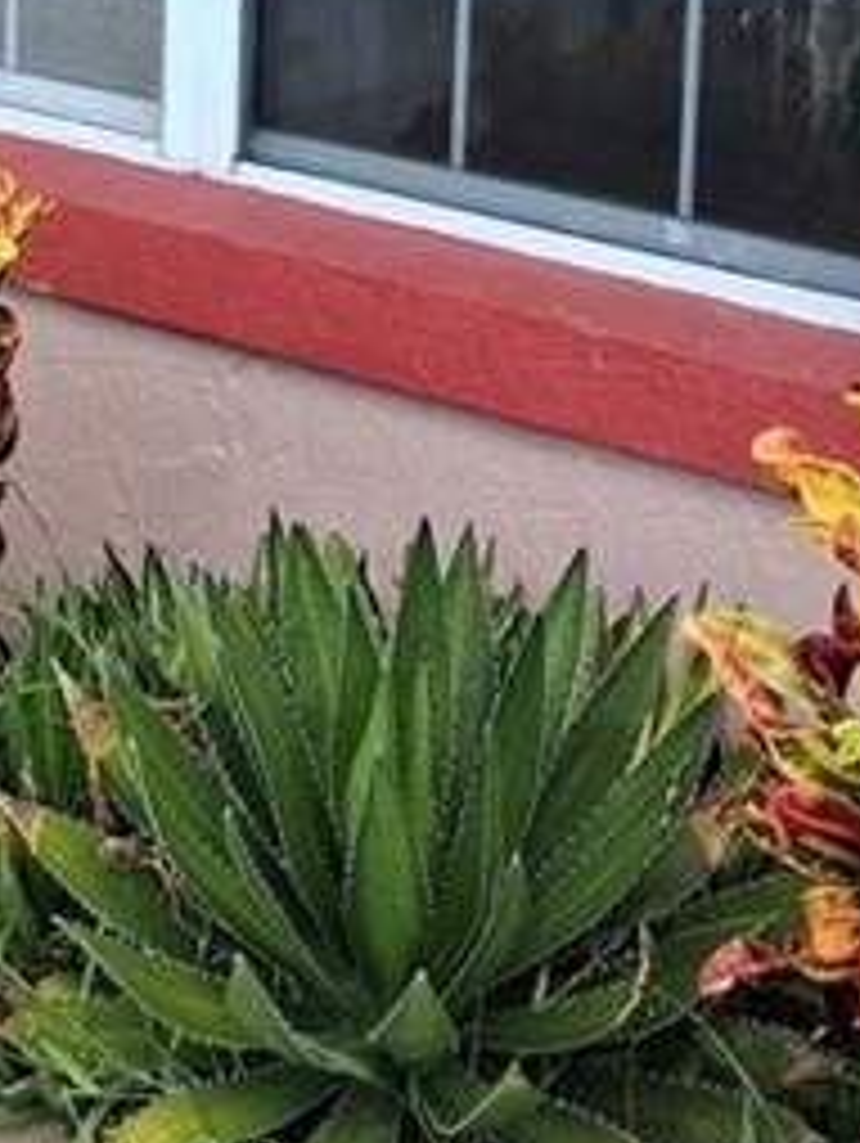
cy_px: -184
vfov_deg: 17.3
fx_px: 3605
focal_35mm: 109
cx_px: 212
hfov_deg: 13.6
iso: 25
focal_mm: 3.98
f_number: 1.8
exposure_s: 1/183
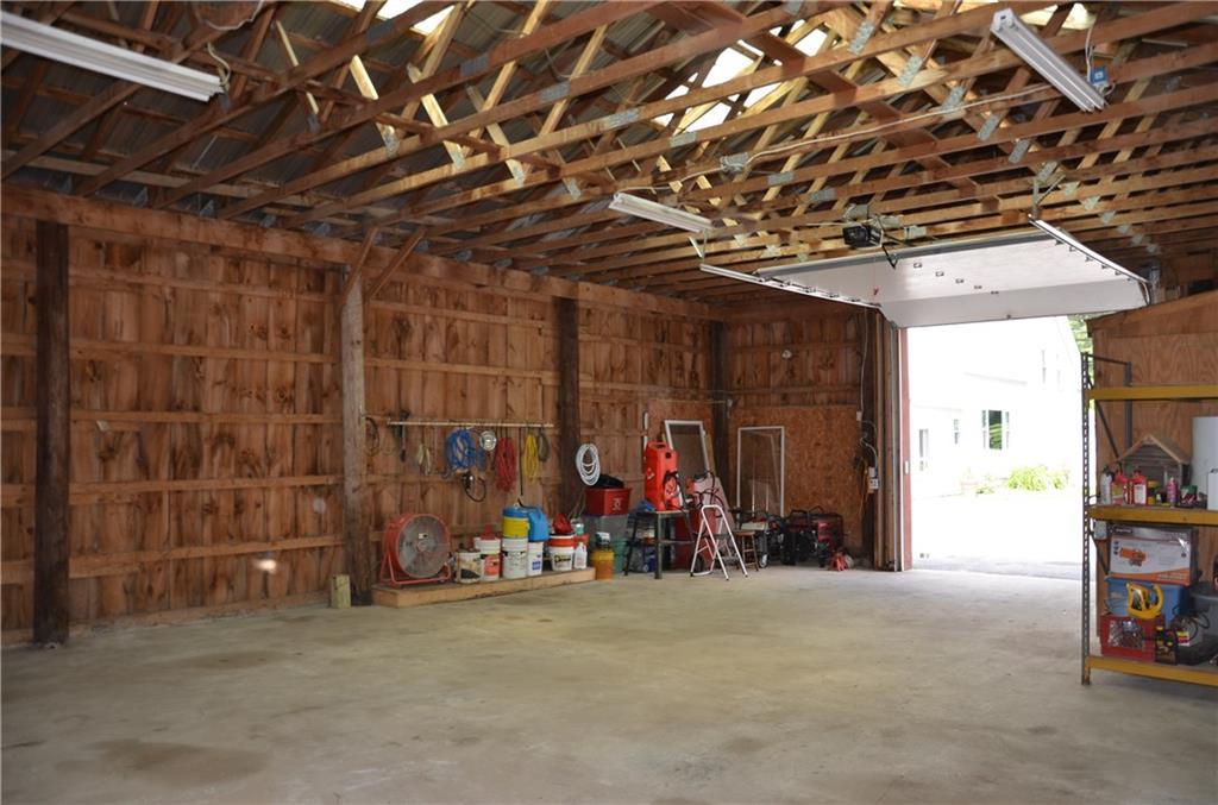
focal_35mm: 27
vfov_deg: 47.7
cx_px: 609
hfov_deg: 67.5
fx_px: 911
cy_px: 402
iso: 200
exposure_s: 1/125
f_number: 3.5
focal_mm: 18
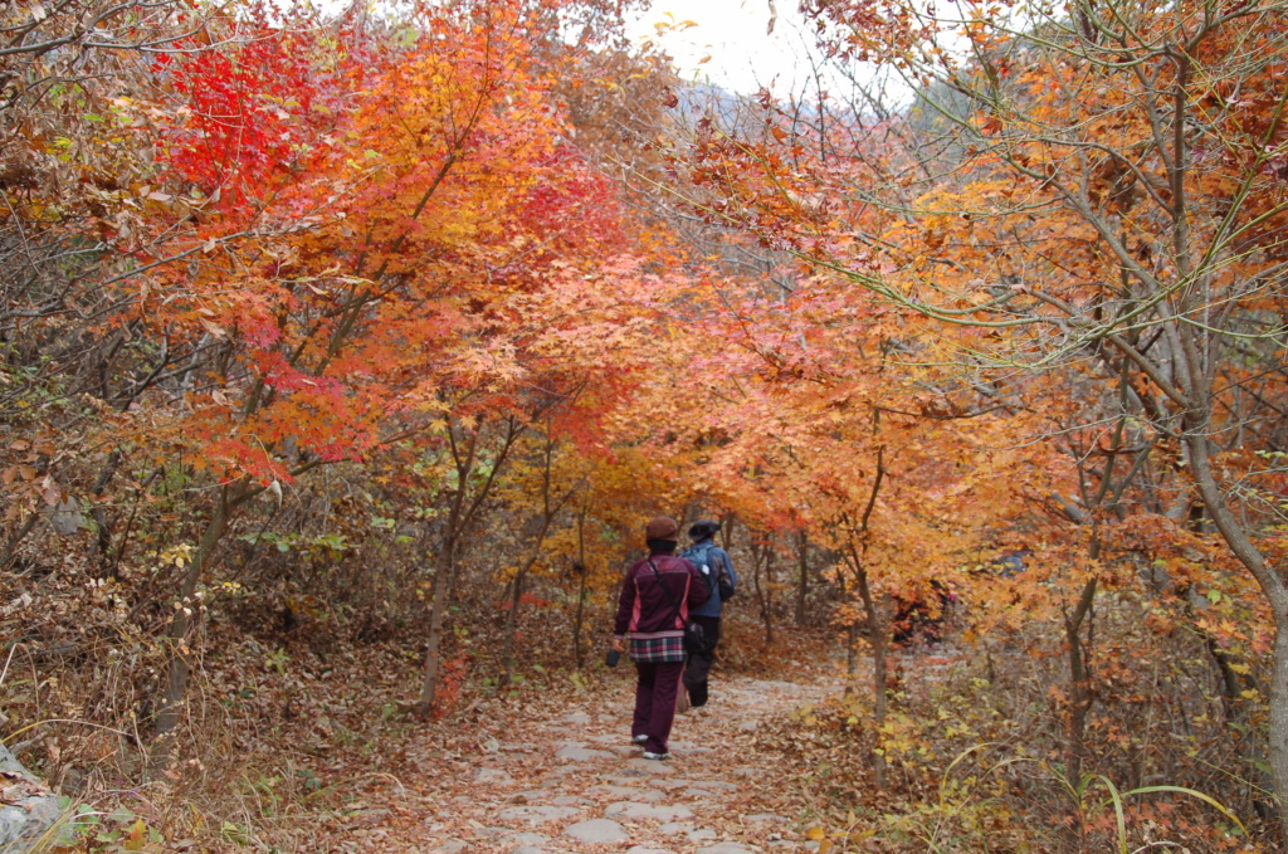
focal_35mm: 32
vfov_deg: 41.6
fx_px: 1125
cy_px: 427
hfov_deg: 59.6
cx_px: 644
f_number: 4
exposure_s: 1/125
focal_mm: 21
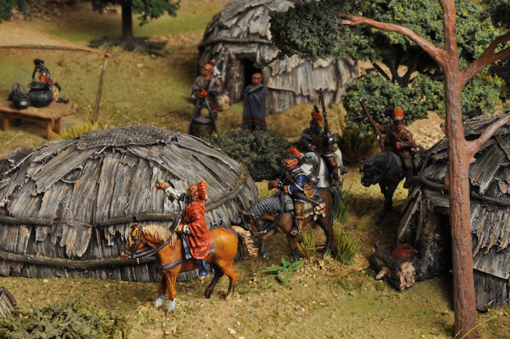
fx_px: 1698
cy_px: 170
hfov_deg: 17.1
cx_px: 255
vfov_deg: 11.4
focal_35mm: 120
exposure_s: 1
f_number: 32
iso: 400
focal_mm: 80
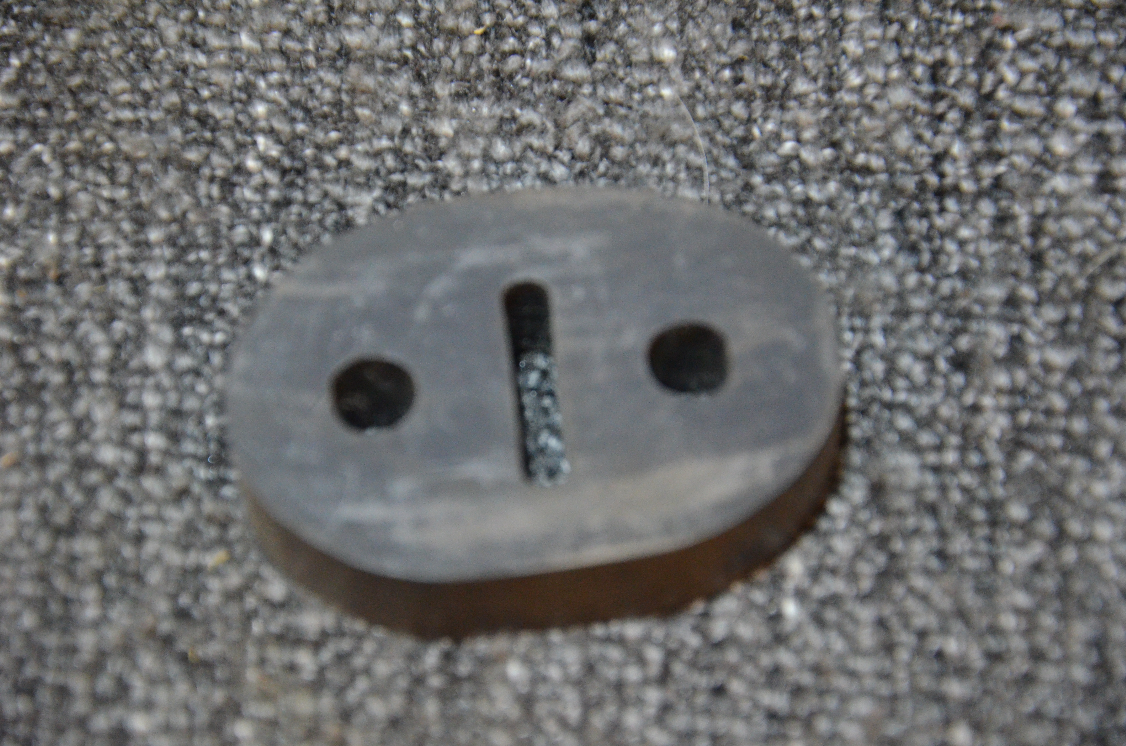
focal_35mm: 158
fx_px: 4916
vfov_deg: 8.7
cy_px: 373
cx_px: 563
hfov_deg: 13.1
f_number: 5.6
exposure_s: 1/80
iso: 2500
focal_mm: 105
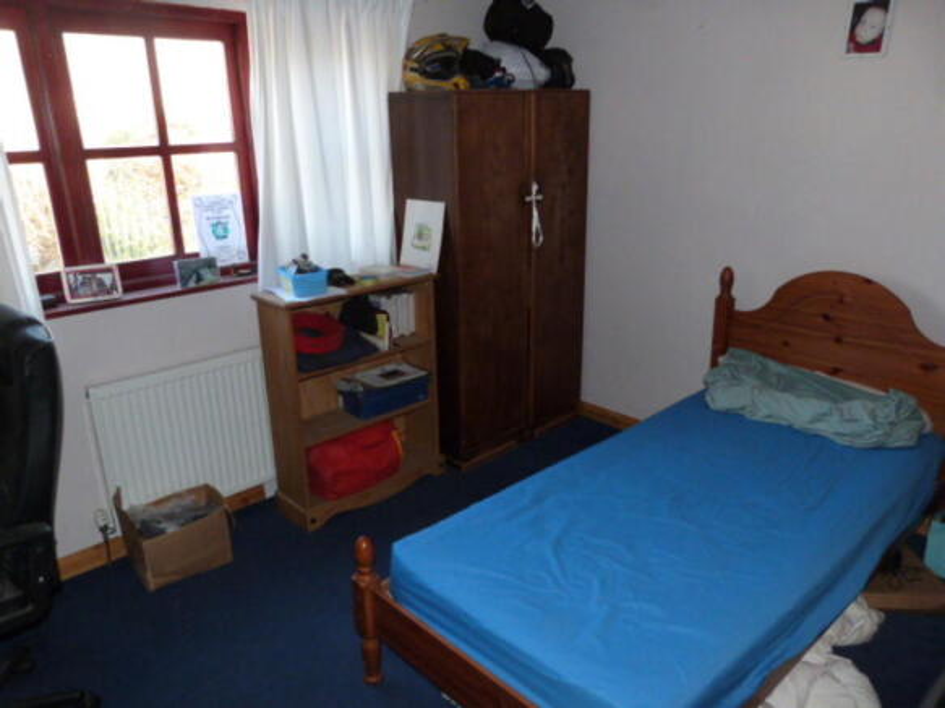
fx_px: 682
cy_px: 354
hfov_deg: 69.4
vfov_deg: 54.9
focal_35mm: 25
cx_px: 472
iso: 400
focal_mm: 4.5
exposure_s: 1/125
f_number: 2.8
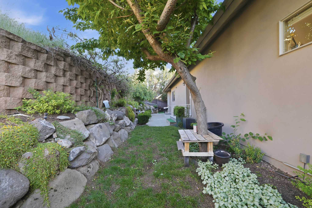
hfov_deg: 112.6
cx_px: 156
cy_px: 104
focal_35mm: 12
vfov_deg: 90.0
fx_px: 104
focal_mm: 12
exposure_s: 1/40
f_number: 8
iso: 800
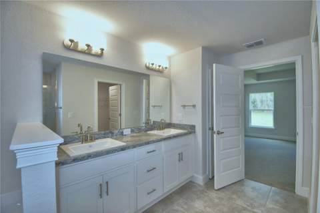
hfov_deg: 100.4
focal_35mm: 15
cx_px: 160
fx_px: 133
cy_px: 106
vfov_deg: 77.2
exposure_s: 1/60
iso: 200
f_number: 4.5
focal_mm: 10
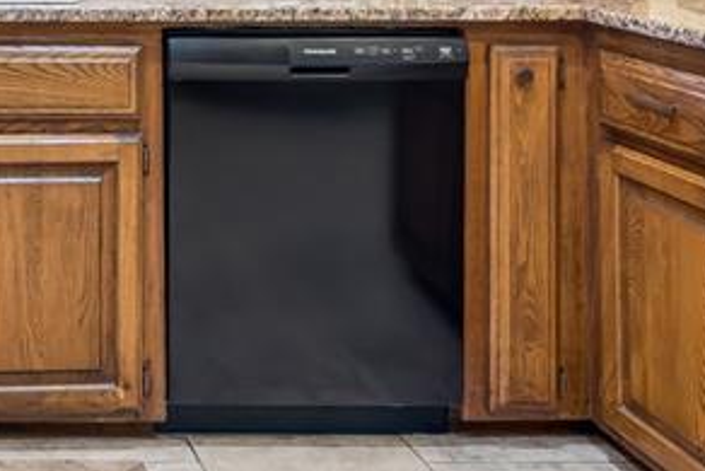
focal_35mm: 56
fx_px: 1097
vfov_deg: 21.7
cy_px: -152
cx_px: -129
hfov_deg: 30.5
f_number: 8
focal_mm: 16
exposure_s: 1/6
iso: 200
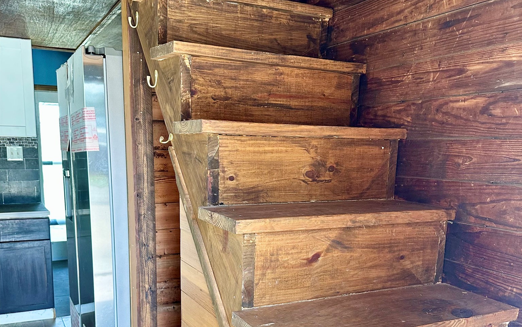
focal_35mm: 34
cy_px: 244
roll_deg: -1.5
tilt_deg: -7.7
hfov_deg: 56.7
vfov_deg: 36.4
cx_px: 261
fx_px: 484
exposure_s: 1/121
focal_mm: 6.86
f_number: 1.78
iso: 250
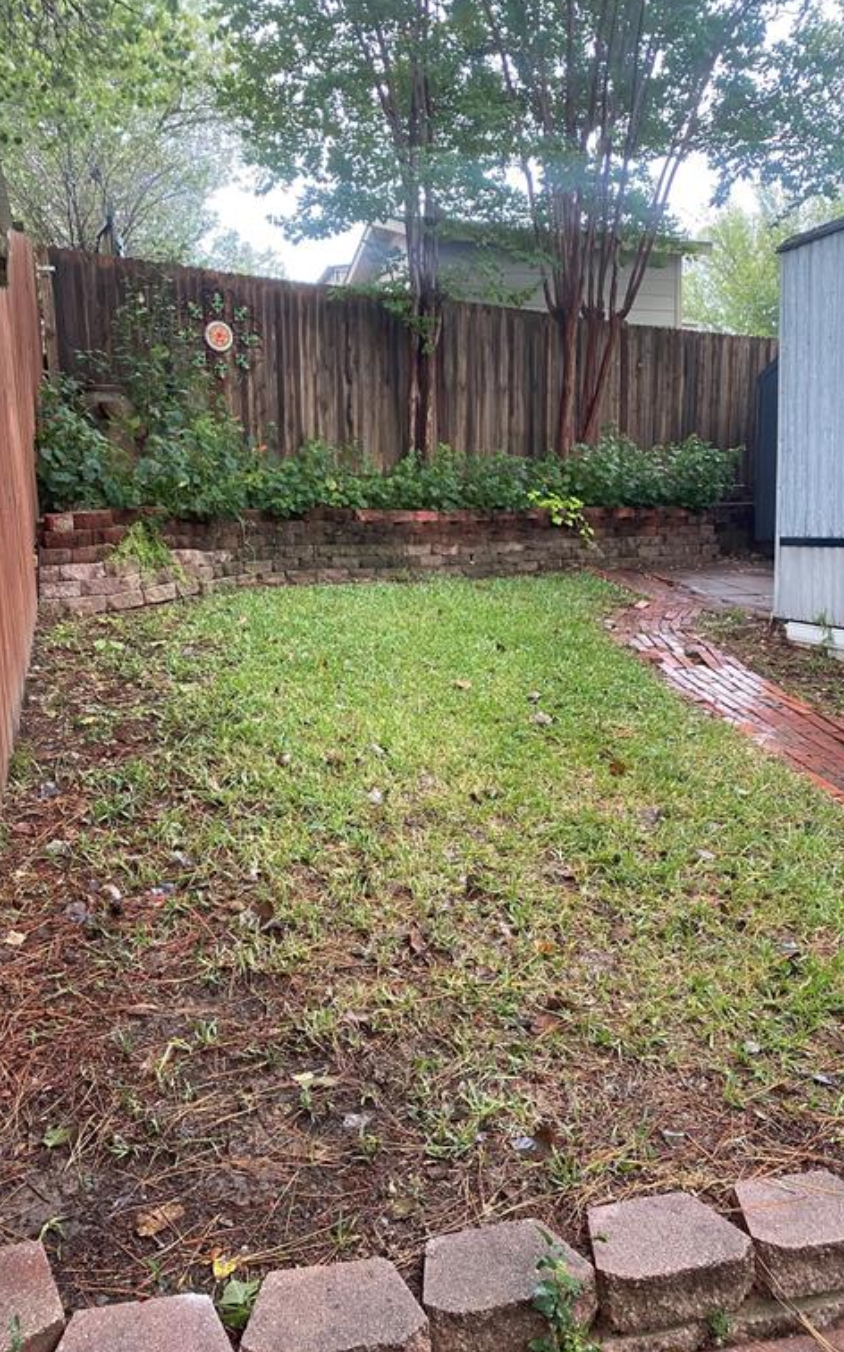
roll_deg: +2.1
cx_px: 409
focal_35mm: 28
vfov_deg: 66.5
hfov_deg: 44.5
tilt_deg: -7.4
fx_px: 1031
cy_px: 680
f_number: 1.8
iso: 160
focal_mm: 4.25
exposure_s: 1/60
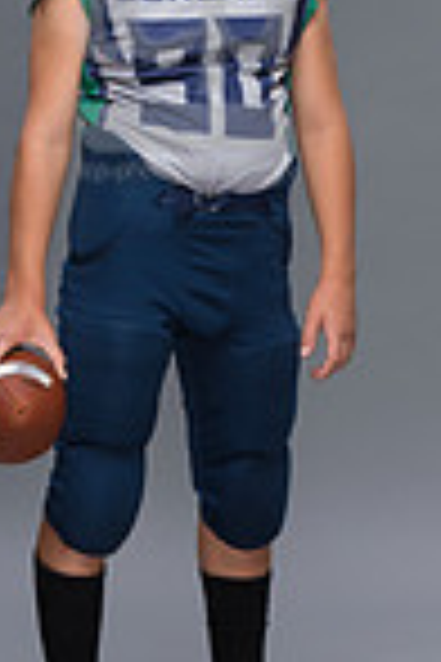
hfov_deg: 5.6
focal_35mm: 245
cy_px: 59
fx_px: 4502
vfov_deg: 8.4
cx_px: 184
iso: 320
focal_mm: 80
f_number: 6.3
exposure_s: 1/250
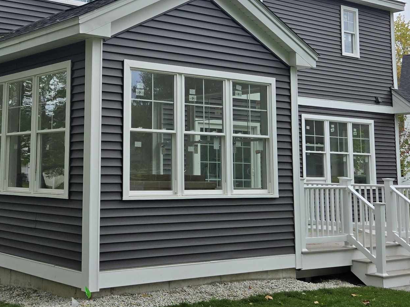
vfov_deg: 25.4
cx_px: 115
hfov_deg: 33.3
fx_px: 675
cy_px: 90
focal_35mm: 57
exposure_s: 1/2371
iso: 80
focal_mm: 5.4
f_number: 1.8
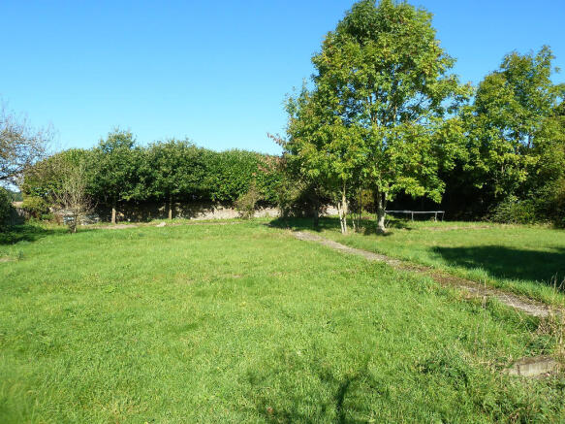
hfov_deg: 69.4
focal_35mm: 25
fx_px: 408
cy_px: 212
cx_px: 282
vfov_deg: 54.9
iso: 80
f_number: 4
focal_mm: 4.1
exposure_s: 1/250
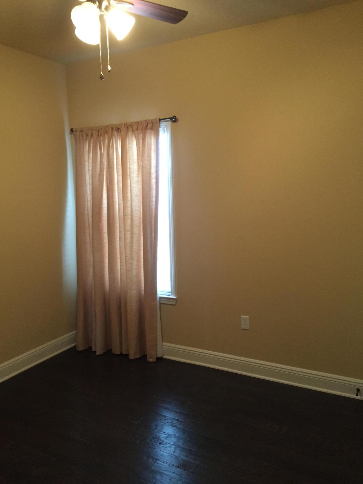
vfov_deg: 61.7
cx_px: 182
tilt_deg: -8.3
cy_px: 242
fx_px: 405
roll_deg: +1.7
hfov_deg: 48.2
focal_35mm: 29
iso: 250
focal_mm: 4.15
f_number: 2.2
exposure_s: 1/30
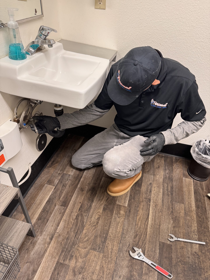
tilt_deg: -39.2
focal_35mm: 24
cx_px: 105
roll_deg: -3.8
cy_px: 140
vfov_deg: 71.6
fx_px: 194
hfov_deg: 56.8
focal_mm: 6.76
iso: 250
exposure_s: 1/54
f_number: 1.78
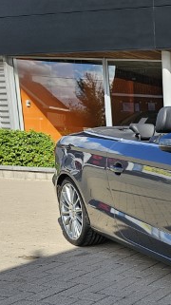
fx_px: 404
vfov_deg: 40.3
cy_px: 227
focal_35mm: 50
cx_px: 300
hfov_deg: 18.9
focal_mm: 6.3
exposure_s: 1/588
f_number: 1.7
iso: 12
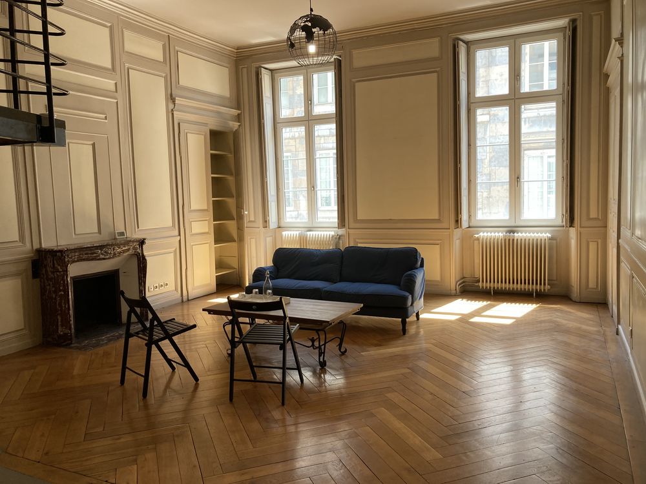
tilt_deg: -4.4
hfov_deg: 63.4
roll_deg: +0.5
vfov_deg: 49.7
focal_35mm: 28
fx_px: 523
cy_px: 242
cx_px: 323
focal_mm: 3.99
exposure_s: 1/121
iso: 64
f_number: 1.8
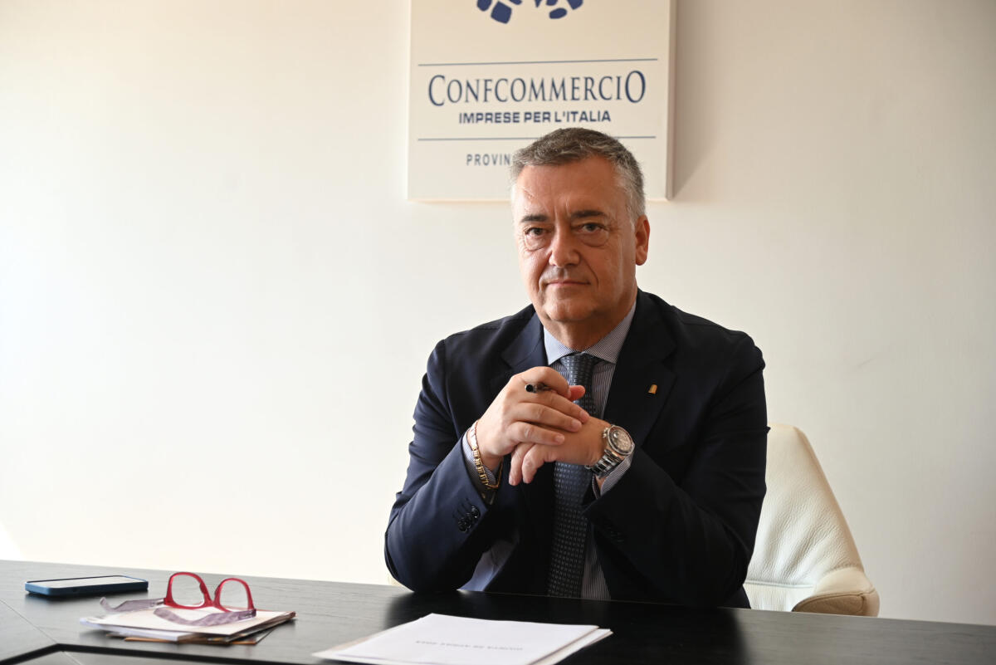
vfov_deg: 20.9
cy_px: 332
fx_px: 1799
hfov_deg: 30.9
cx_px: 498
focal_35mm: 65
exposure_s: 1/30
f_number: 4
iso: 400
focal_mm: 65
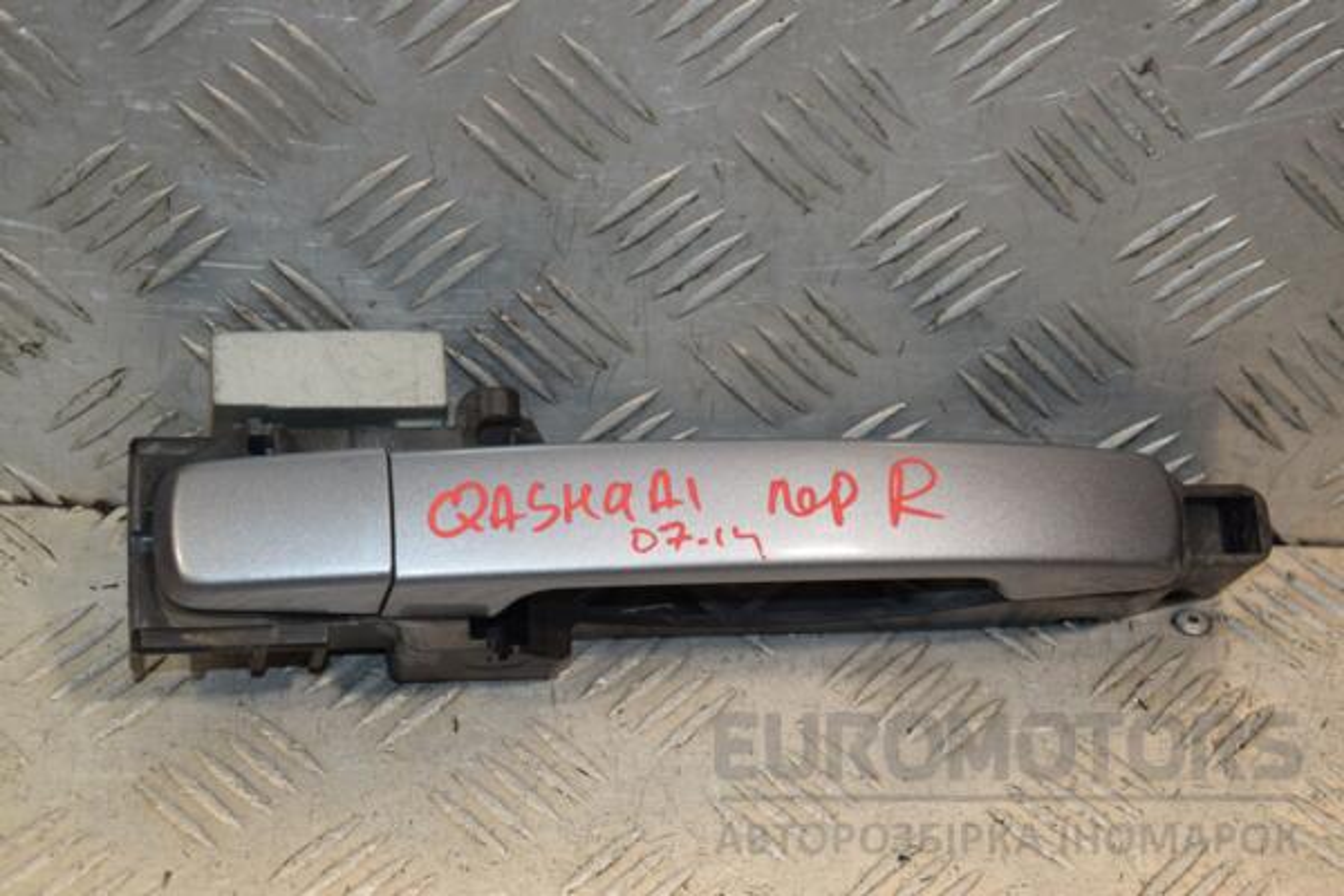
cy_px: 448
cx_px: 672
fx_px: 3248
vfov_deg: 15.7
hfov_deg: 23.4
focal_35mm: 87
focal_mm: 58
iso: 800
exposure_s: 1/200
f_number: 7.1
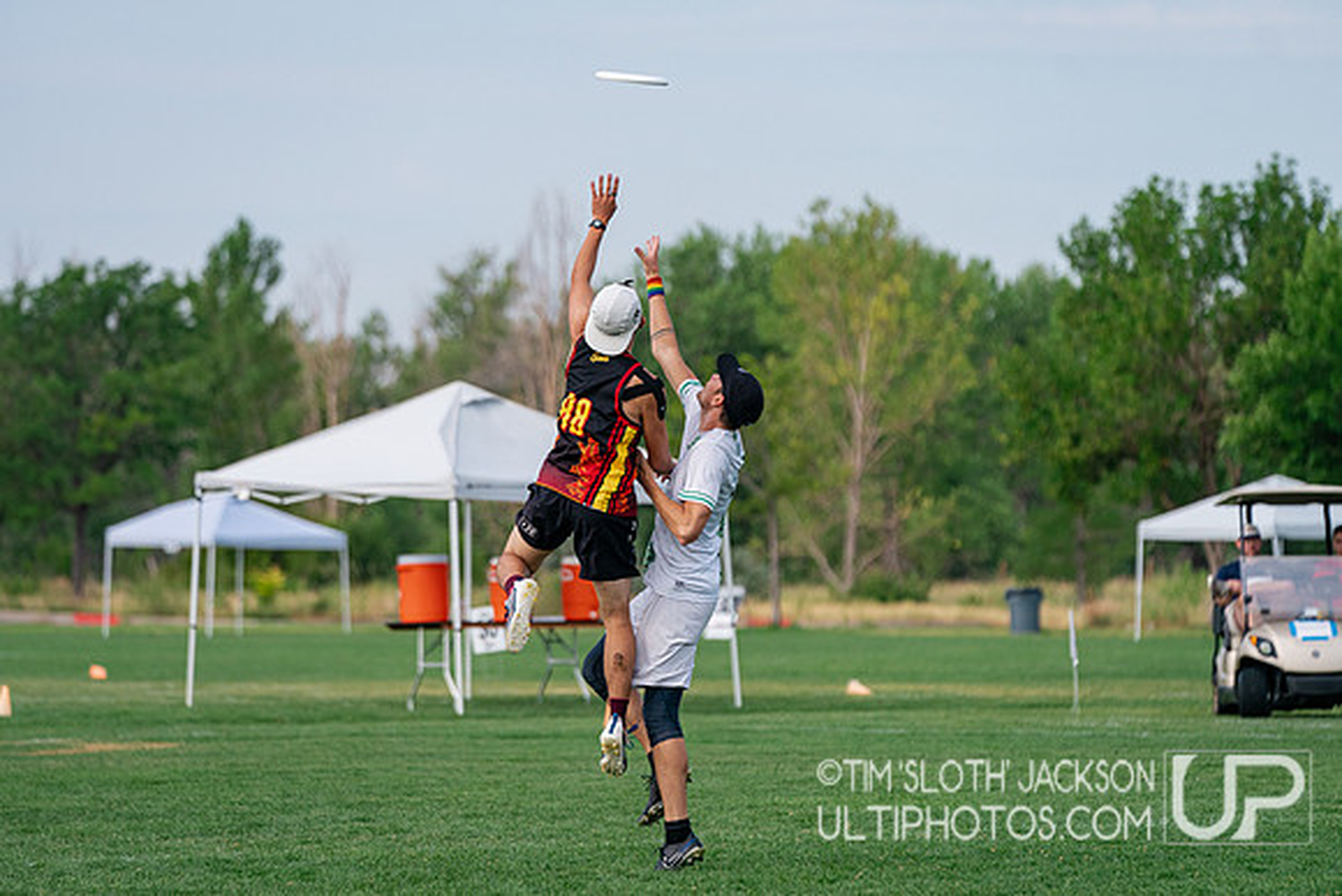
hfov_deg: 9.6
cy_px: 451
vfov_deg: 6.4
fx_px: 7957
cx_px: 682
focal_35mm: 213
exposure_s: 1/5000
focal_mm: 200
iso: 800
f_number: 4
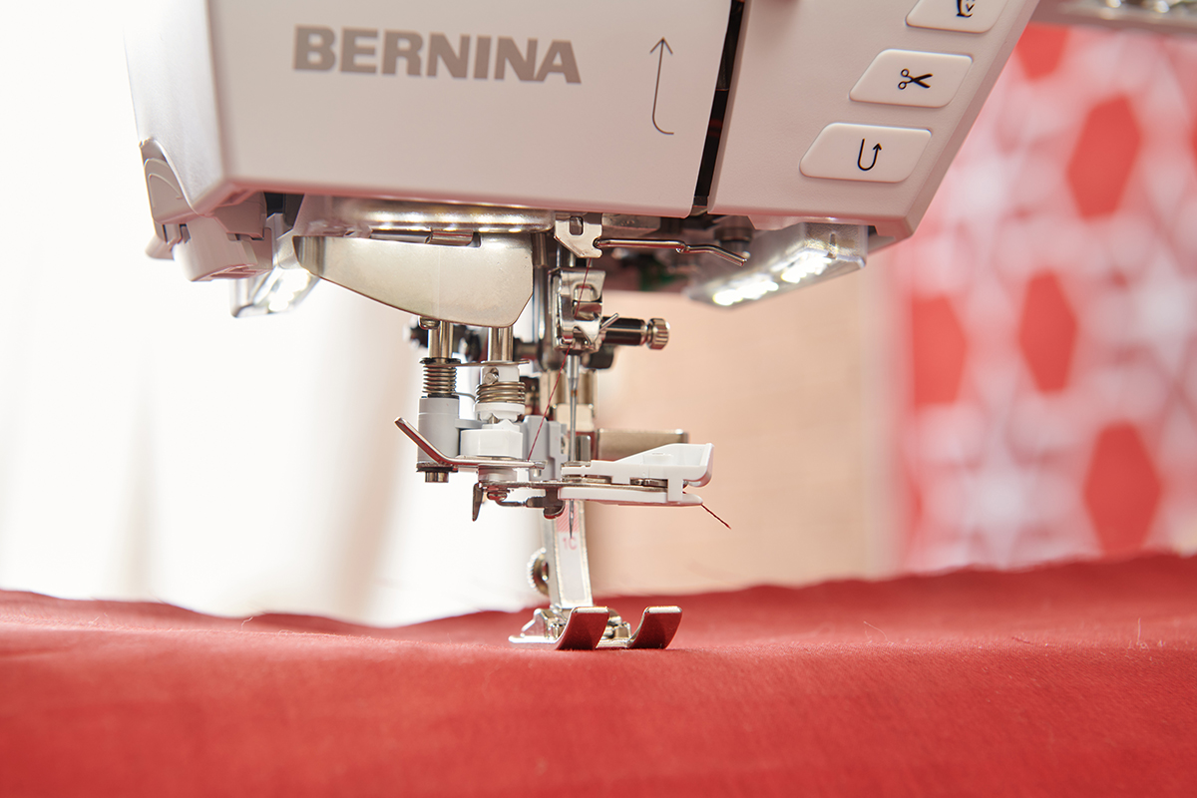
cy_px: 399
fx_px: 2327
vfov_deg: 19.5
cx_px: 598
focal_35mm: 70
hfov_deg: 28.8
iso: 200
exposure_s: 1/50
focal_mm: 70
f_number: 7.1
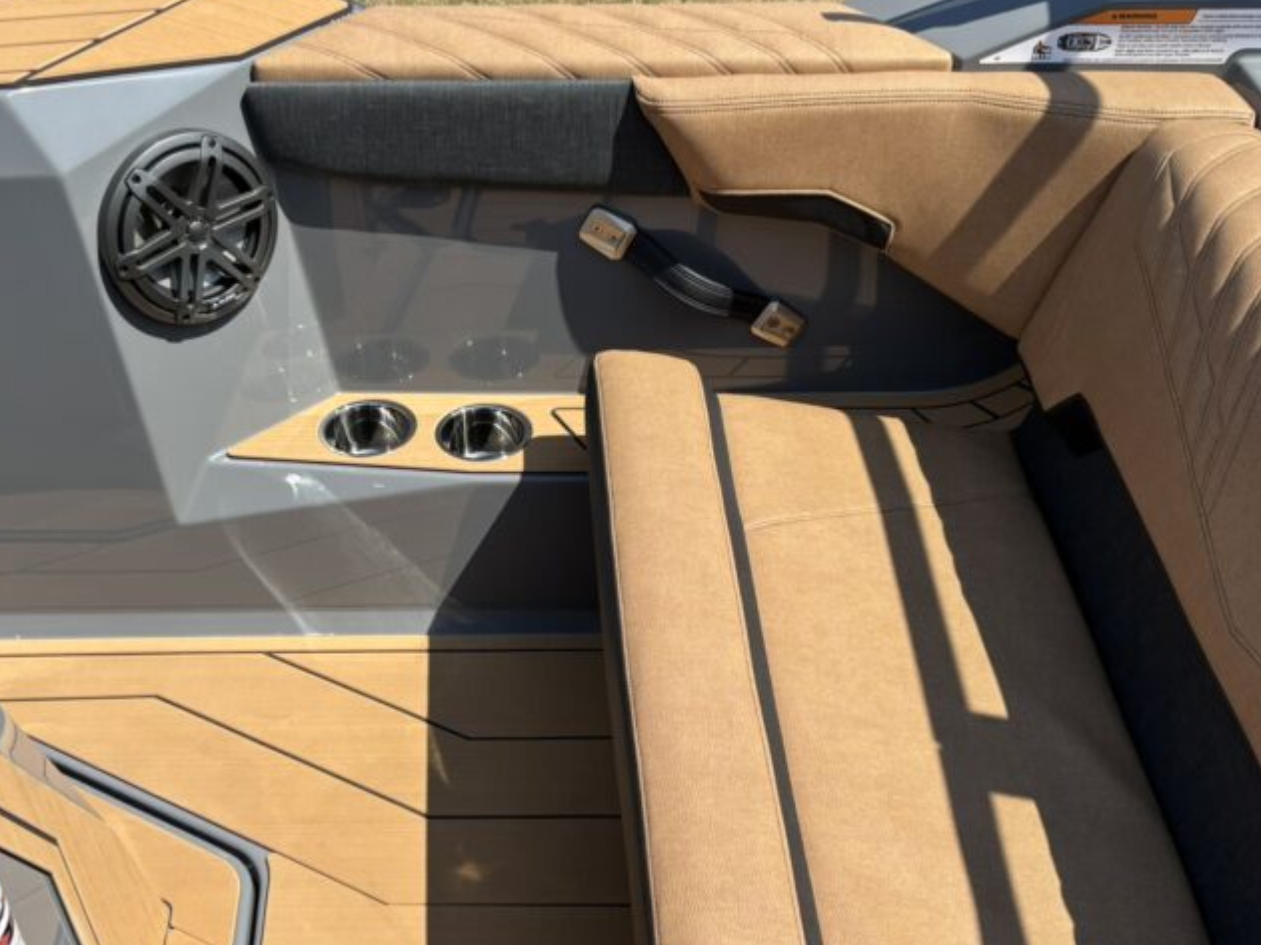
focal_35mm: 44
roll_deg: +2.3
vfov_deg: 32.6
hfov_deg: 42.9
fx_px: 1603
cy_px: 615
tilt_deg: -42.8
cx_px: 601
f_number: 1.6
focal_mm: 5.96
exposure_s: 1/2778
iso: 50
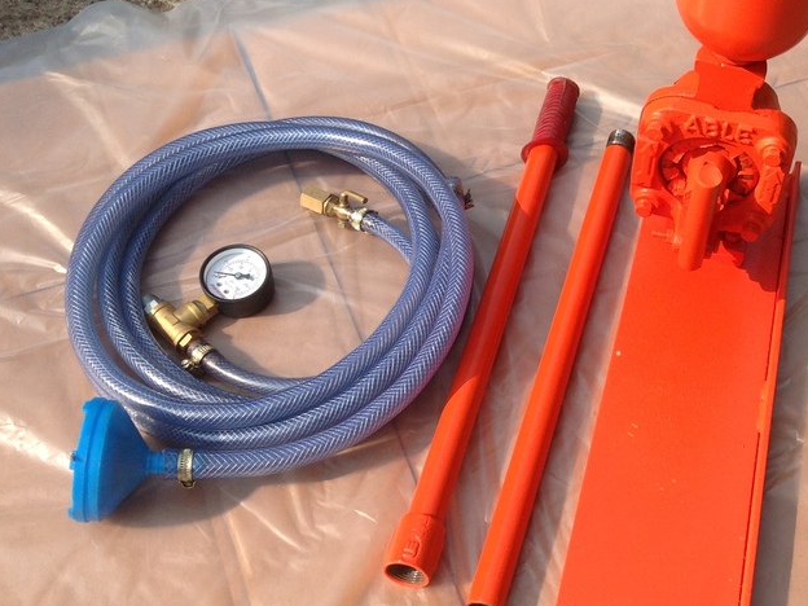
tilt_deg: -48.1
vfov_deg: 26.0
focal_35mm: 56
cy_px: 238
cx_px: 612
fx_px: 1307
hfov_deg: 33.6
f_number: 2.4
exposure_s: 1/1080
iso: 50
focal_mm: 4.28
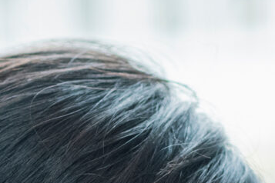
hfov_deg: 5.7
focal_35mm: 359
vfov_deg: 3.7
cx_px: -86
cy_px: 623
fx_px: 2742
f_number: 2
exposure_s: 1/250
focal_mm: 50
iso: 640
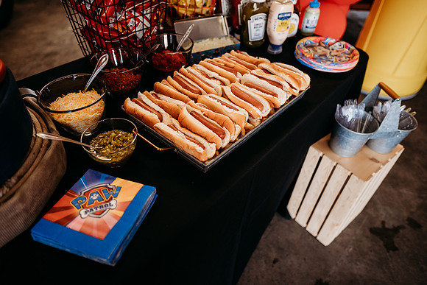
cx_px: 214
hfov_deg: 73.7
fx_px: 285
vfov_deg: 53.2
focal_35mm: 24
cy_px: 142
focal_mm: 24
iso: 320
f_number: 2.2
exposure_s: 1/320
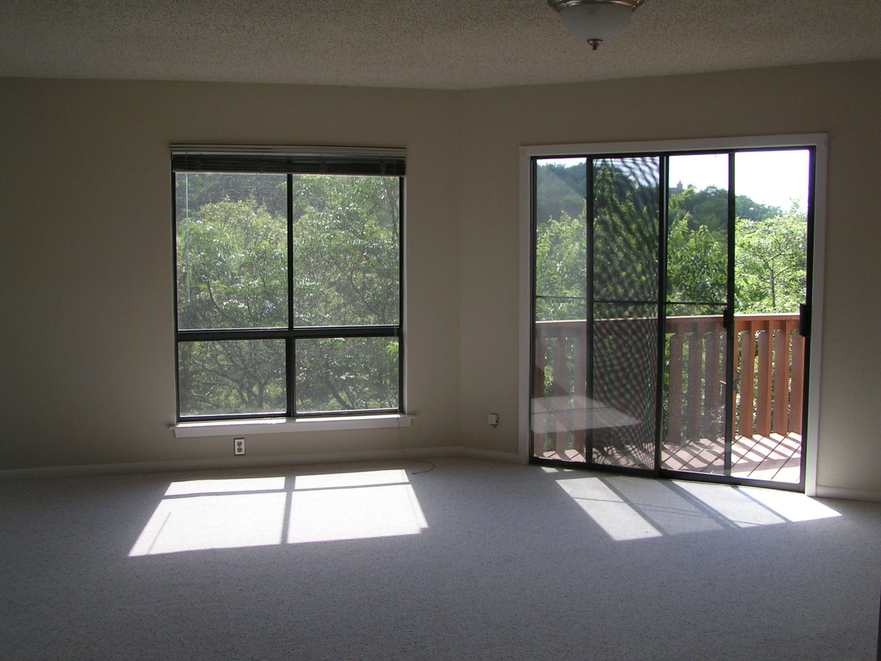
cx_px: 440
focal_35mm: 38
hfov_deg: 49.0
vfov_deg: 37.7
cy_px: 330
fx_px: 967
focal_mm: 5.8
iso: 50
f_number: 5
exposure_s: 1/100
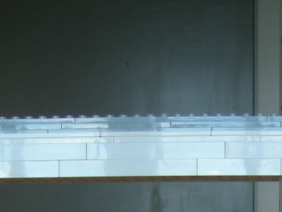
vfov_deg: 9.8
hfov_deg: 13.6
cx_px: 272
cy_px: 399
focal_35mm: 143
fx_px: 1165
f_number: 2.7
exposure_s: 1/59.1
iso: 76
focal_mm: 7.5
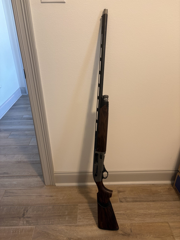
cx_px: 90
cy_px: 120
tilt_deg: -28.1
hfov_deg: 53.1
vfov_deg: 67.3
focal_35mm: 26
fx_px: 180
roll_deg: +0.6
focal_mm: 5.96
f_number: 1.6
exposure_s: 1/60
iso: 160
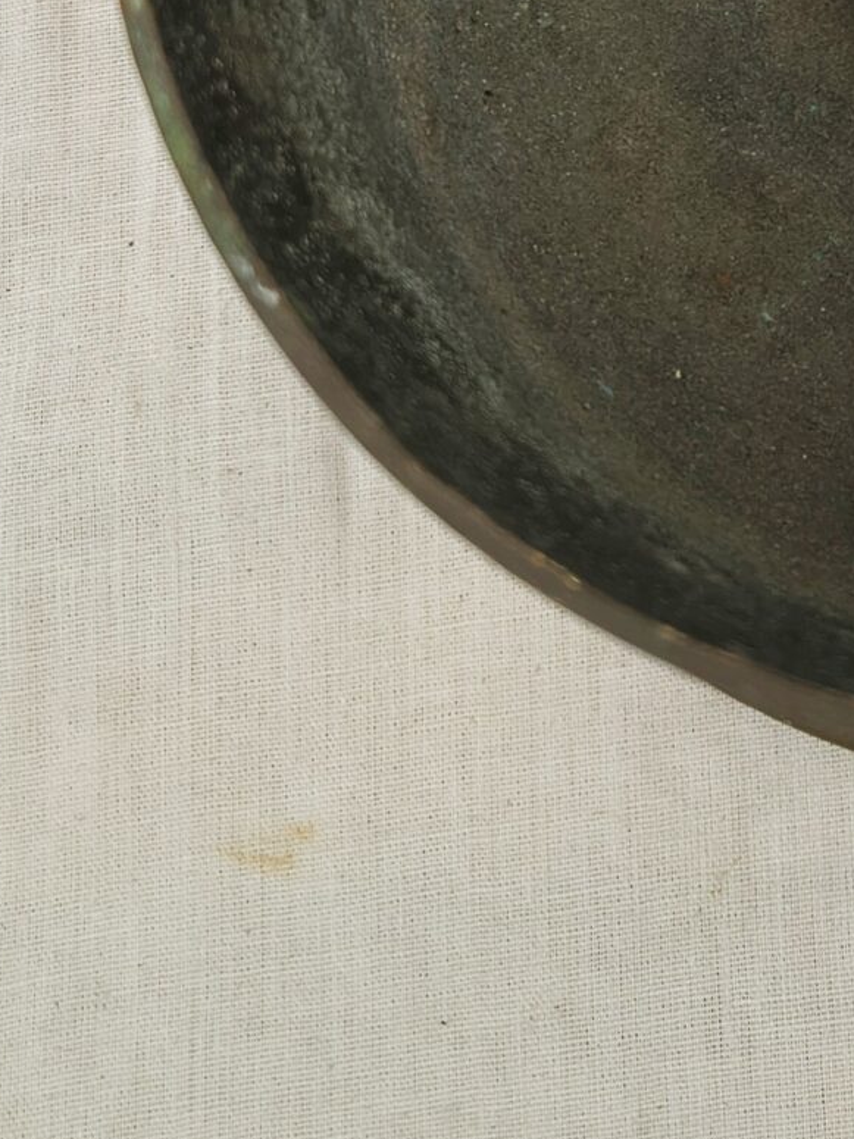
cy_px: -179
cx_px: 1107
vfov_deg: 23.7
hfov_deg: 18.1
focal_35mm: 76
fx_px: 2501
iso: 112
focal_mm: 5.56
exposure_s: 1/100
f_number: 1.8
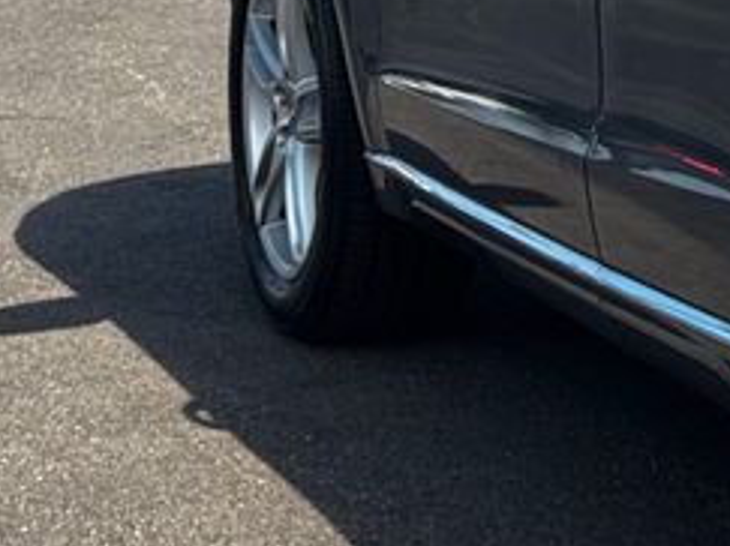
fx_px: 4258
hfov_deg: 9.1
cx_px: 1535
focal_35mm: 202
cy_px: -48
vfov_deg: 7.3
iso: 64
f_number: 1.78
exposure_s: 1/2717
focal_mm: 6.76
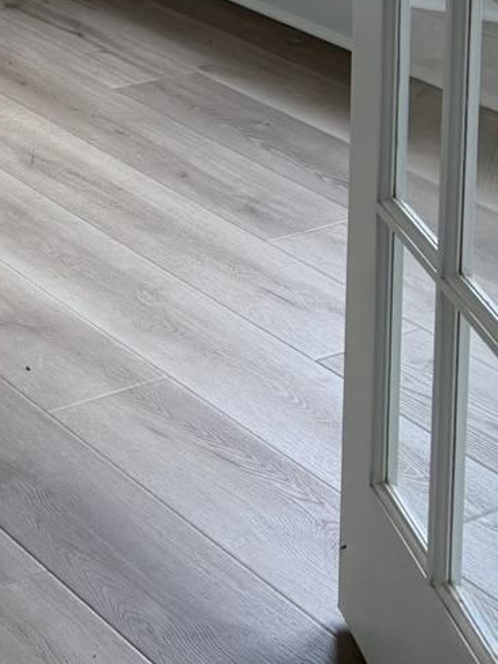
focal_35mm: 100
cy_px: -381
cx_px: -321
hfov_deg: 13.6
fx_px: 1918
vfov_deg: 17.3
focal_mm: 6.76
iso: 64
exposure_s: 1/200
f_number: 1.78
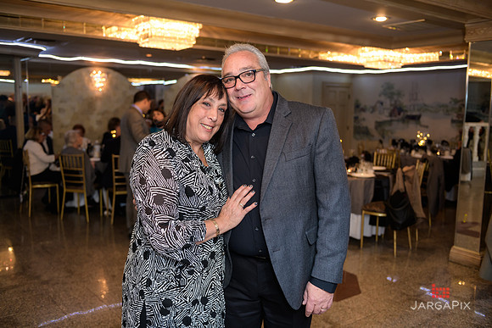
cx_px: 246
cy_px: 164
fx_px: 465
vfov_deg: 38.9
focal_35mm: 34
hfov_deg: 55.8
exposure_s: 1/100
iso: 800
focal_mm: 34
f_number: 3.2
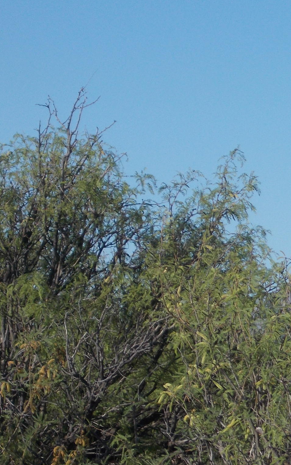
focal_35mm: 271
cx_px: 380
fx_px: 3439
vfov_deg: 7.7
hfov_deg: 4.8
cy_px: 298
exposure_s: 1/320
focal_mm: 23
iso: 80
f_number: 6.5
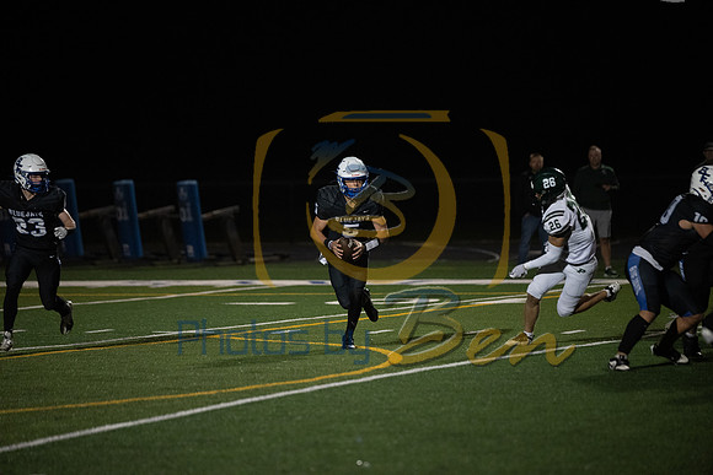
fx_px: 3962
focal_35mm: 200
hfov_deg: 10.3
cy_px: 238
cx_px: 356
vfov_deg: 6.9
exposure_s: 1/1250
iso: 5000
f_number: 2.8
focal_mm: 200
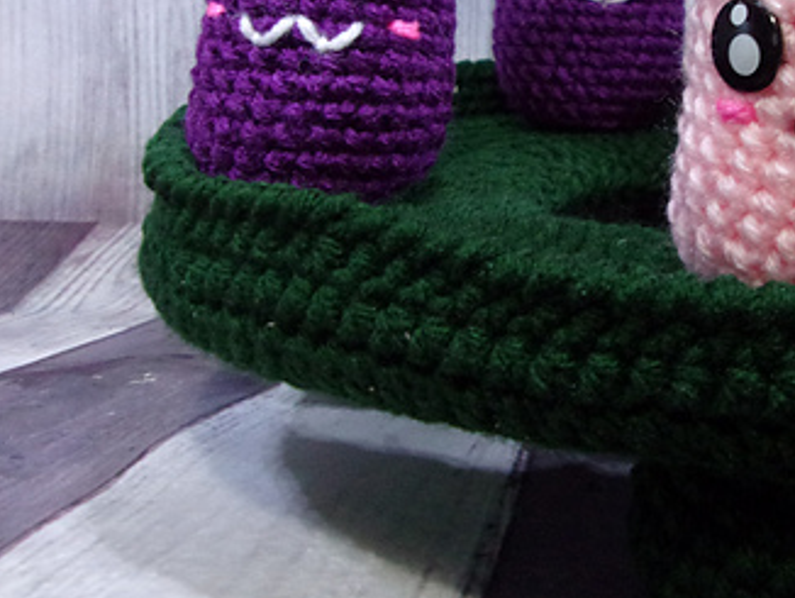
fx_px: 1218
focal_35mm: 53
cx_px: 639
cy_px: 29
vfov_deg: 26.4
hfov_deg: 35.0
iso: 400
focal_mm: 4.9
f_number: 3
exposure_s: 1/30
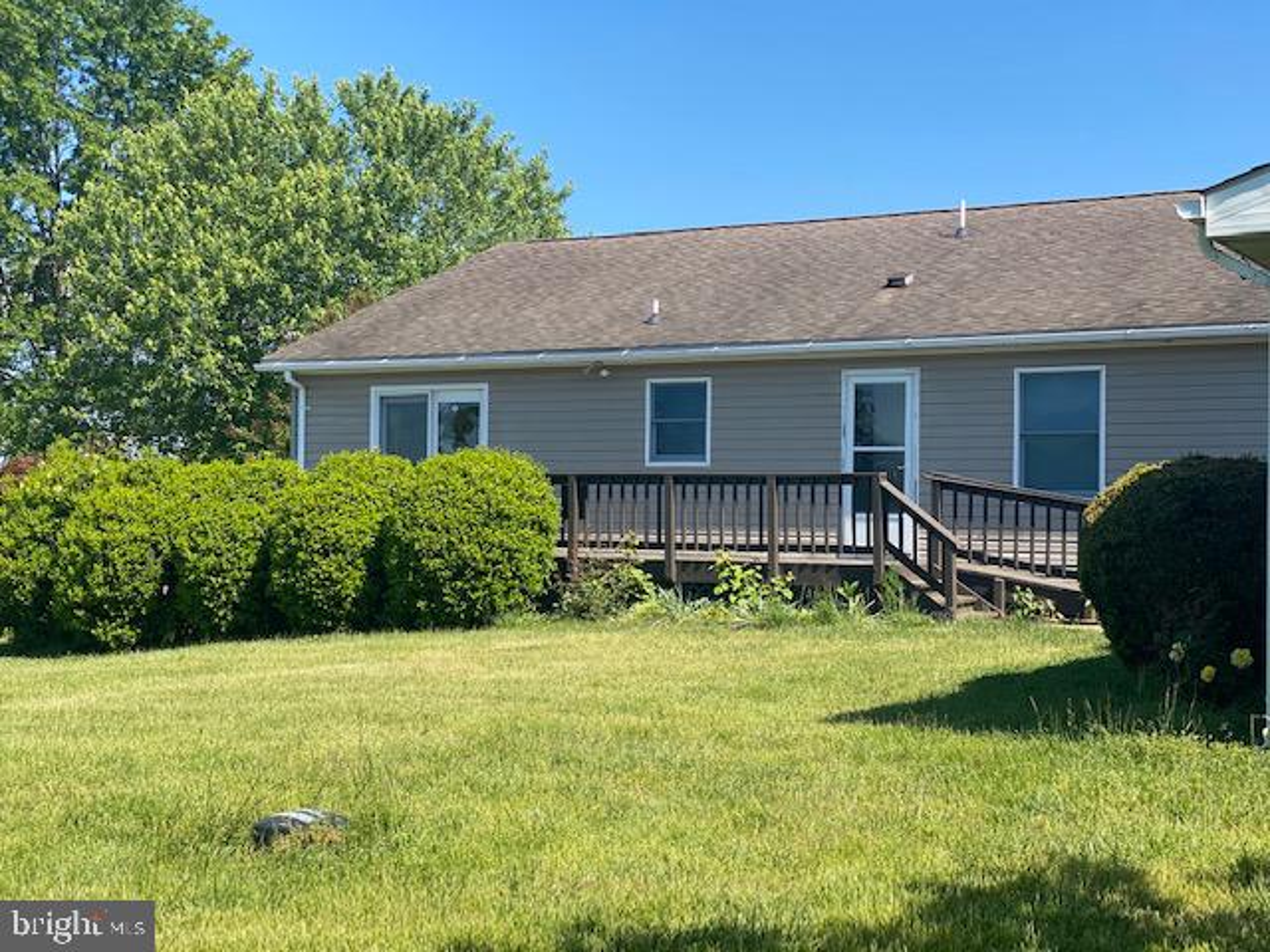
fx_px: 1908
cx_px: 635
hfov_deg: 36.8
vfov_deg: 28.0
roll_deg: -1.4
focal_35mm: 52
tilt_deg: +1.3
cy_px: 476
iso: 20
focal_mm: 6
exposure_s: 1/940
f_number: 2
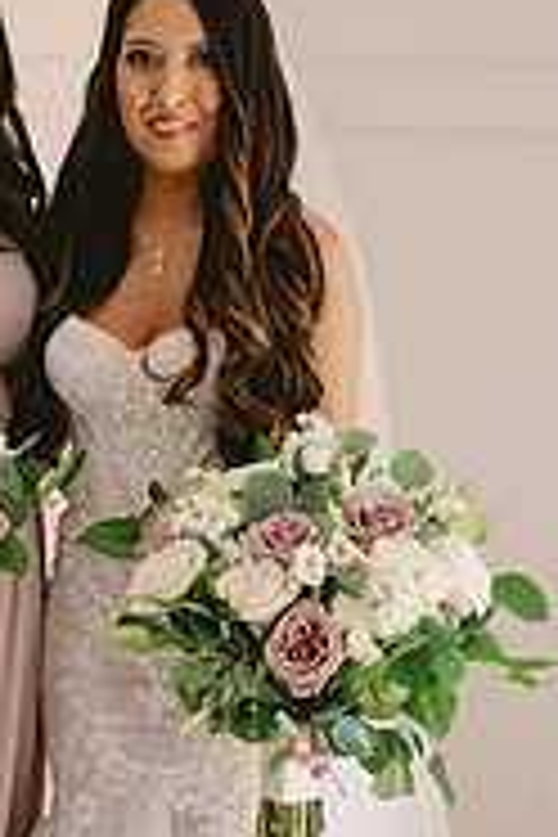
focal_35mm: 121
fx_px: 2813
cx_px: 7
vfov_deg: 16.9
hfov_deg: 11.2
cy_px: 598
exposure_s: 1/320
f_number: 2
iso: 320
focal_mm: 50
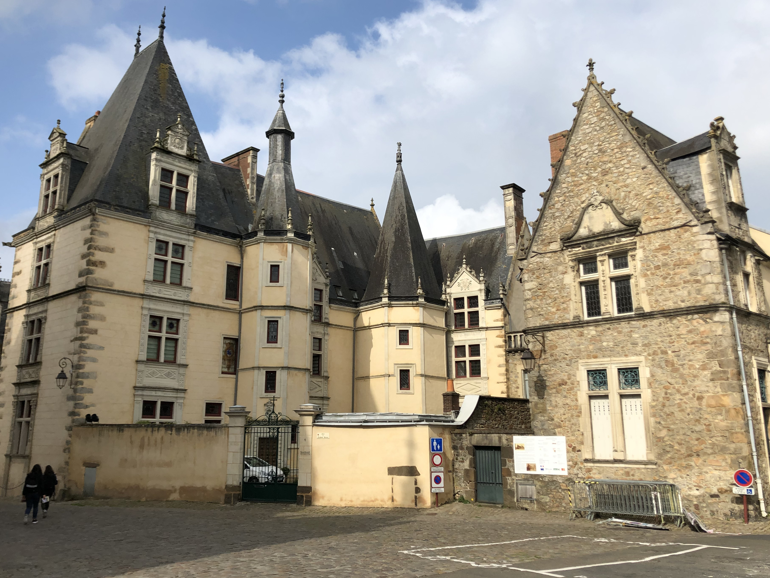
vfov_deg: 45.4
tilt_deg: +13.3
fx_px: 690
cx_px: 356
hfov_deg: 58.3
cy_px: 276
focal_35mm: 31
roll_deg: +0.3
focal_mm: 4
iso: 20
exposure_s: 1/2558
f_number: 1.8
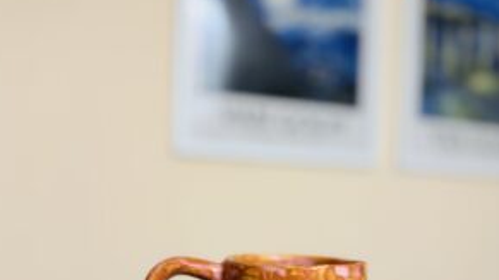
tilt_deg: +0.2
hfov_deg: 55.3
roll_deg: -1.9
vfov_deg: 32.1
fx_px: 476
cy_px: 210
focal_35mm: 36
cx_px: 245
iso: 160
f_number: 1.78
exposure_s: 1/50
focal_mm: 6.76
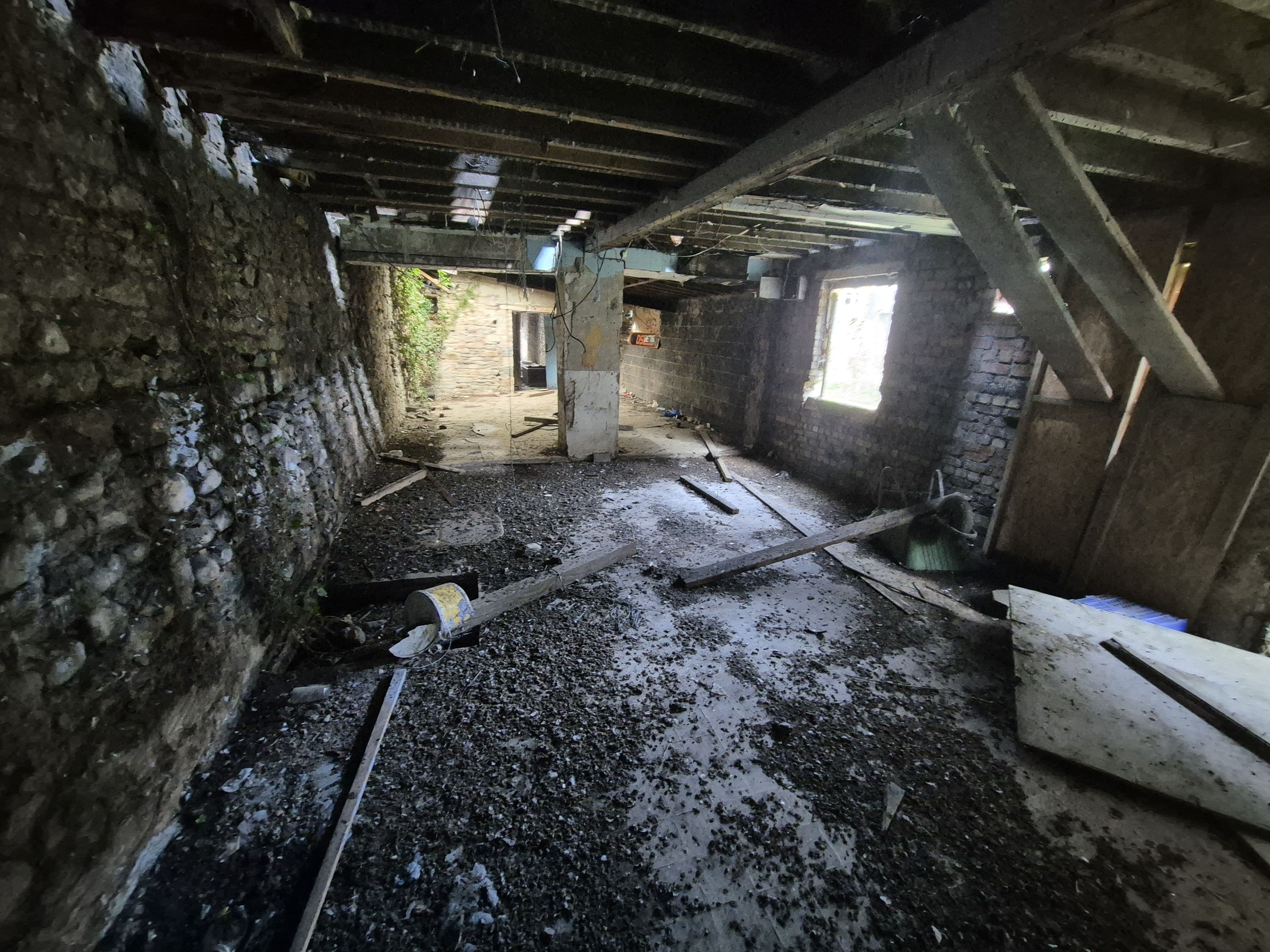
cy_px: 476
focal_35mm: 13
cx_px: 635
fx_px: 477
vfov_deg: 89.9
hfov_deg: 106.2
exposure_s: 1/25
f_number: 2.2
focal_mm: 2.2
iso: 1600
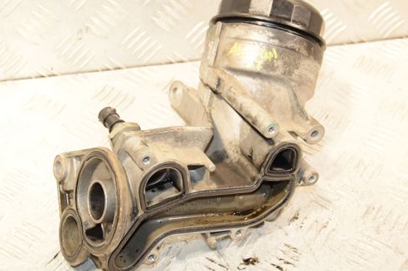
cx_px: 187
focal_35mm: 82
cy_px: 111
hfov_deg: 24.8
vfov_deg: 16.6
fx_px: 928
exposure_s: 1/200
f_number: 6.3
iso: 1600
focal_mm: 42
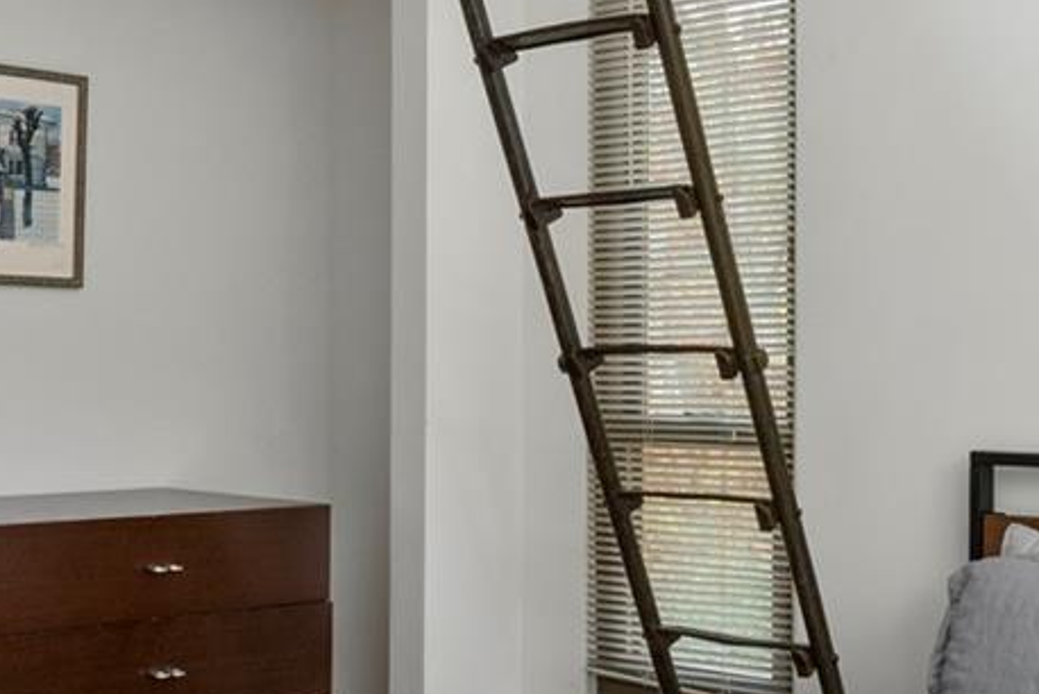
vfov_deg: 20.3
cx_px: 533
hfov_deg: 30.1
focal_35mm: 67
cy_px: 314
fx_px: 1935
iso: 400
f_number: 8
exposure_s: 1/15
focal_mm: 15
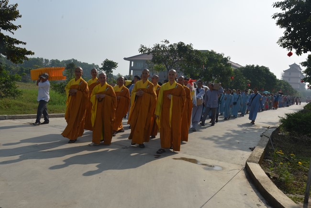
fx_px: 277
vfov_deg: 41.2
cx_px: 156
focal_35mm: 32
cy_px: 104
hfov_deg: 58.7
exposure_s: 1/400
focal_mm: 32
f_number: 10
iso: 200
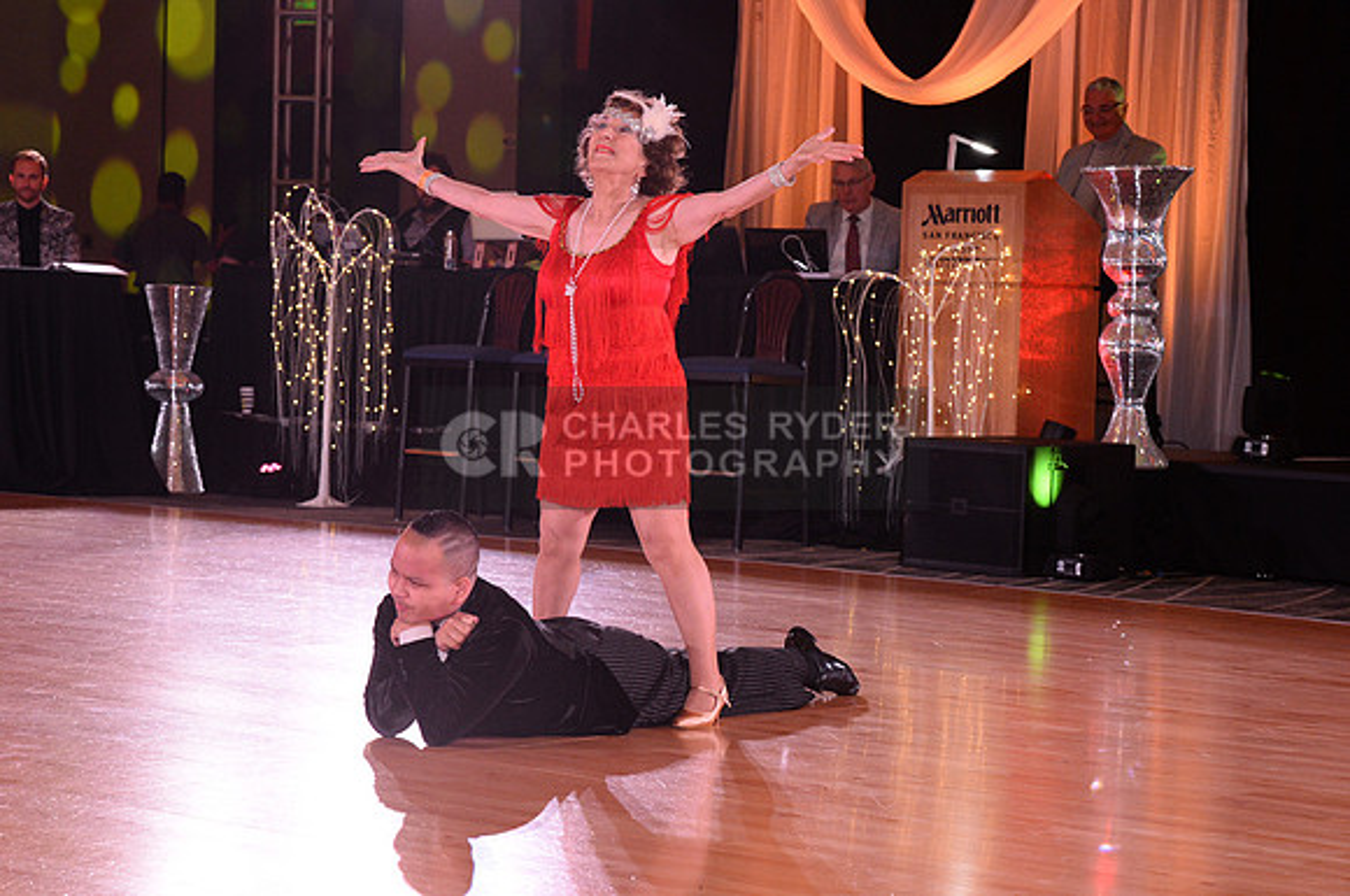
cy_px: 448
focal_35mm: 98
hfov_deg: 20.8
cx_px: 675
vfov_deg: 13.9
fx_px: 3670
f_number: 6.3
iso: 4000
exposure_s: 1/250
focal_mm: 98
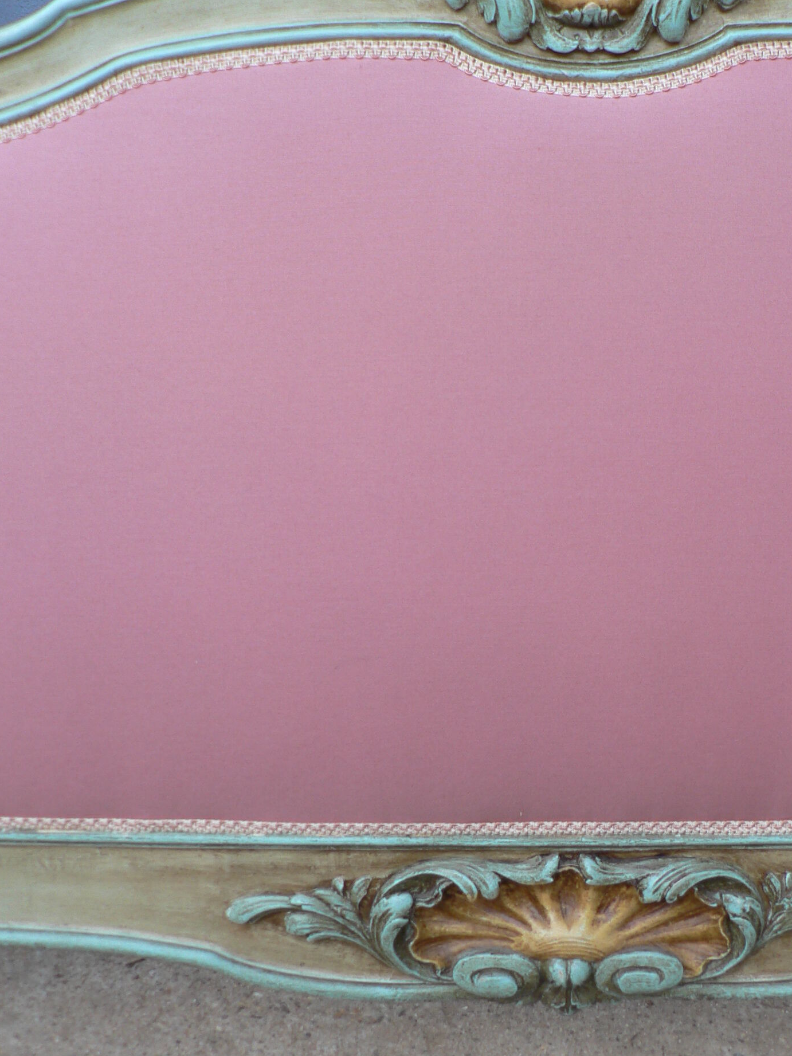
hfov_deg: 29.0
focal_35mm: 50
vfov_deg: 38.0
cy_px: 410
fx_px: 1525
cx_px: 489
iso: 80
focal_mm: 6
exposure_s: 1/80
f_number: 2.8
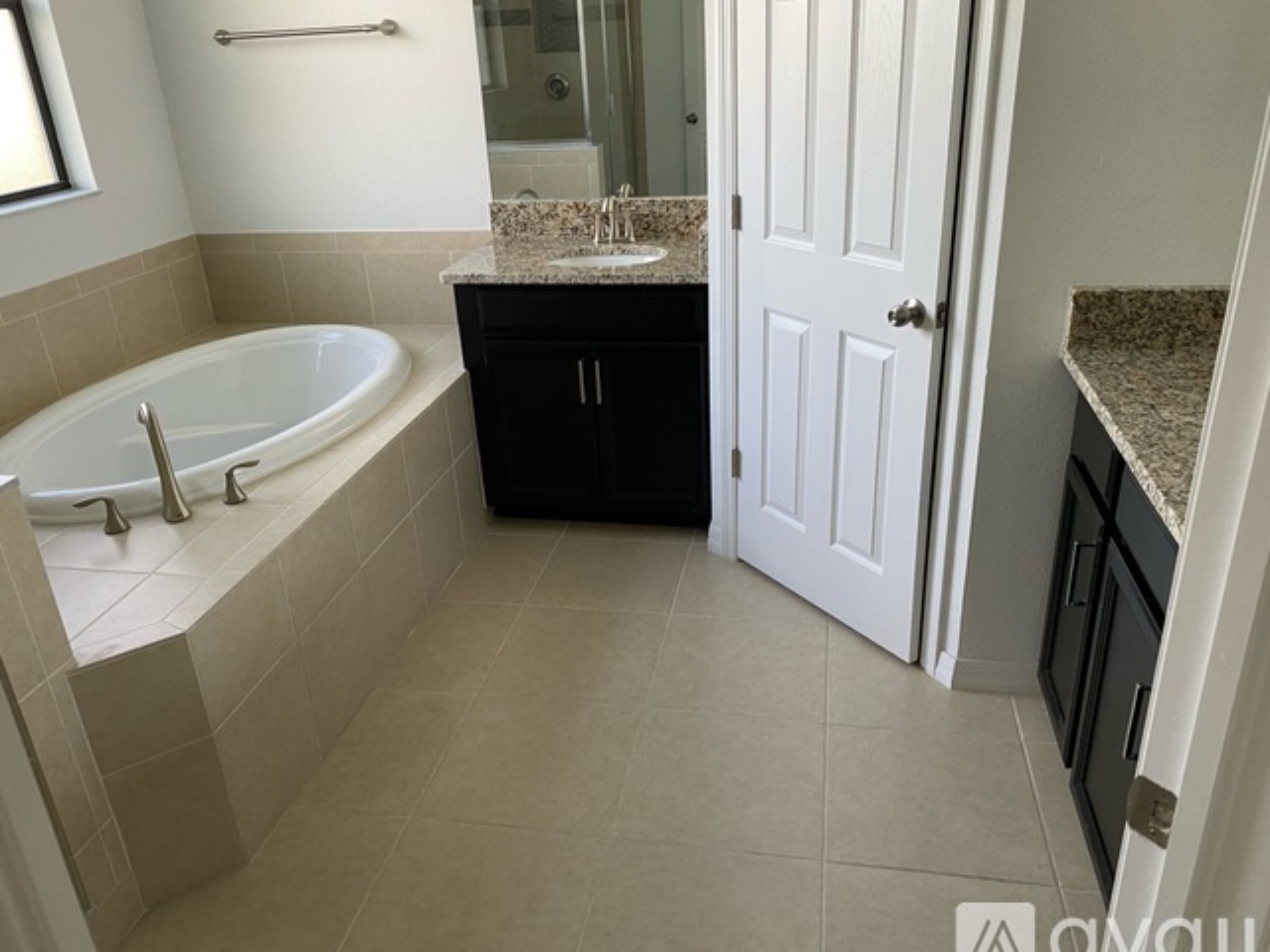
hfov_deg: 65.3
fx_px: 990
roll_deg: +3.4
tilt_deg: -23.1
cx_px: 616
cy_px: 487
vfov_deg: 51.3
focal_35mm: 27
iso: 160
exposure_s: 1/60
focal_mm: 4.25
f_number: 1.8
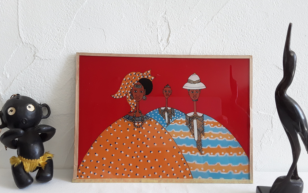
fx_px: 243
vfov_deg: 43.0
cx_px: 154
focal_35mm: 29
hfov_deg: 64.6
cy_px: 111
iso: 40
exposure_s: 1/33
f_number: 1.9
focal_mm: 2.91
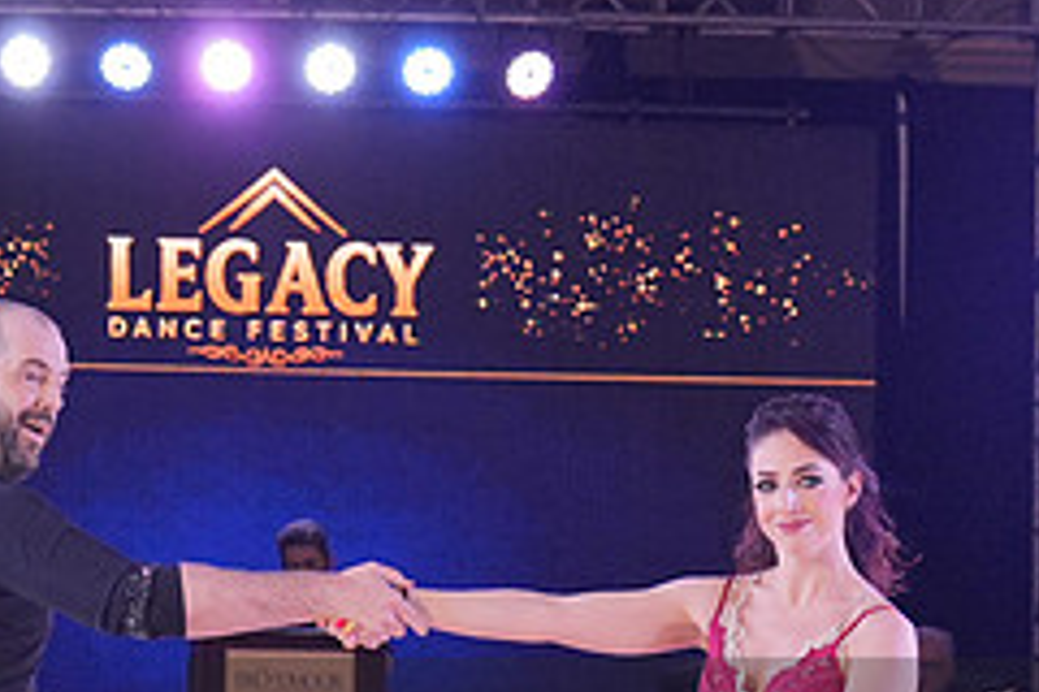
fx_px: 5656
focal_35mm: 196
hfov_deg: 10.5
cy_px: 772
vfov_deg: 7.0
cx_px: 658
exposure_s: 1/500
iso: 2000
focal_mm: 54
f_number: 4
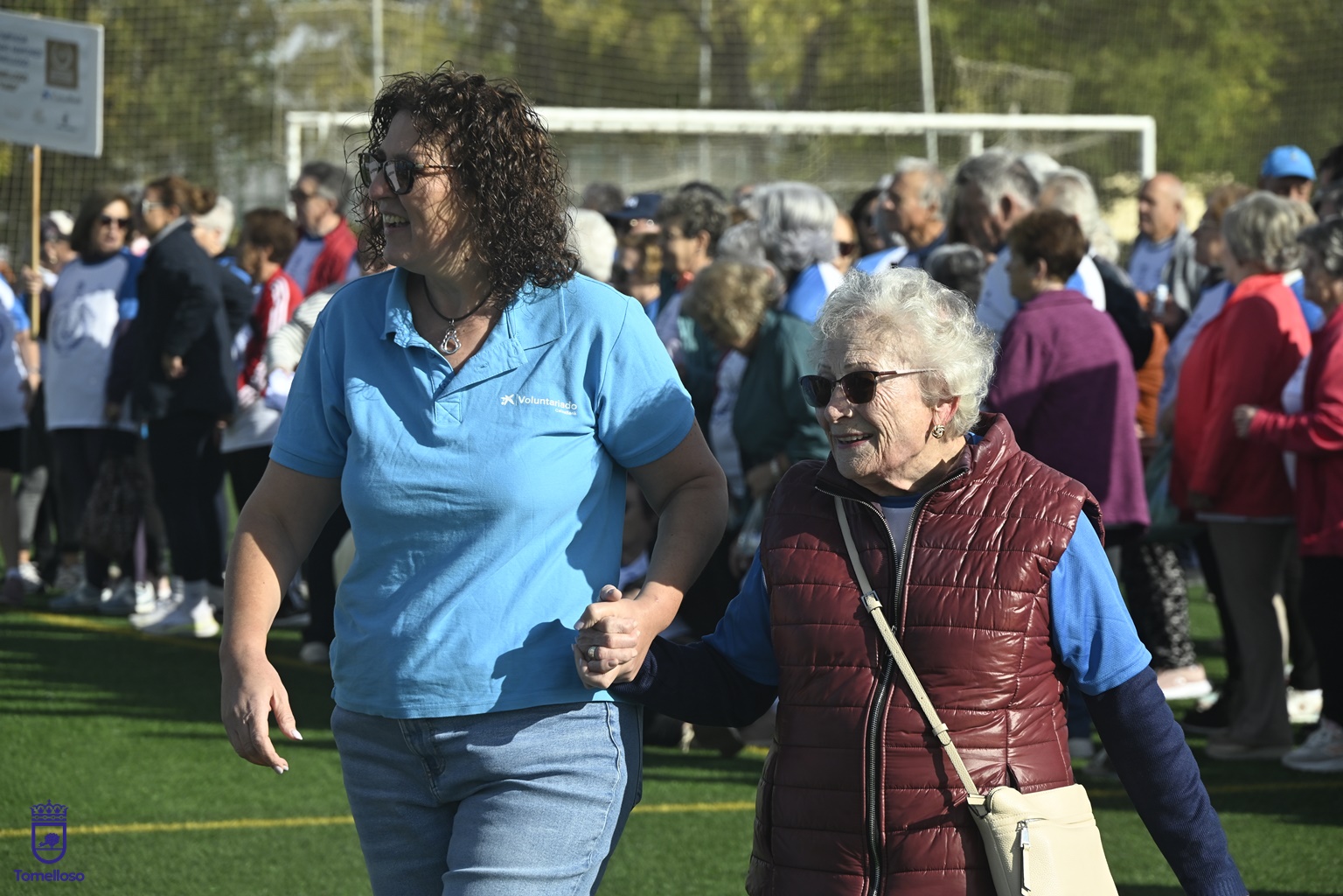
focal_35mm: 170
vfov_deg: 8.1
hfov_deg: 12.1
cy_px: 448
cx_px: 672
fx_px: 6341
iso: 500
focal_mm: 170
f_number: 10
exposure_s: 1/800
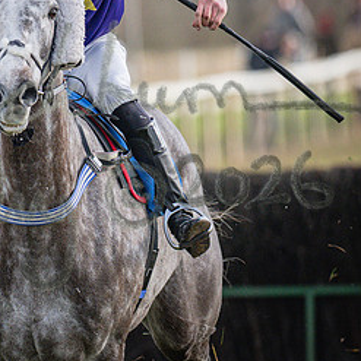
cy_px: 39
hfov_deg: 1.3
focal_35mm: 1393
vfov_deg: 1.3
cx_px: -79
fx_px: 16436
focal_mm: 400
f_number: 5
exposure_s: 1/2000
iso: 800
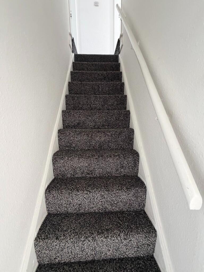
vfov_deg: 102.1
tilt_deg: -5.5
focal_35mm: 14
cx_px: 102
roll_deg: -0.5
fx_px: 110
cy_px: 136
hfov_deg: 85.7
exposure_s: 1/108
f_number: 2.2
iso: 320
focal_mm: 2.22
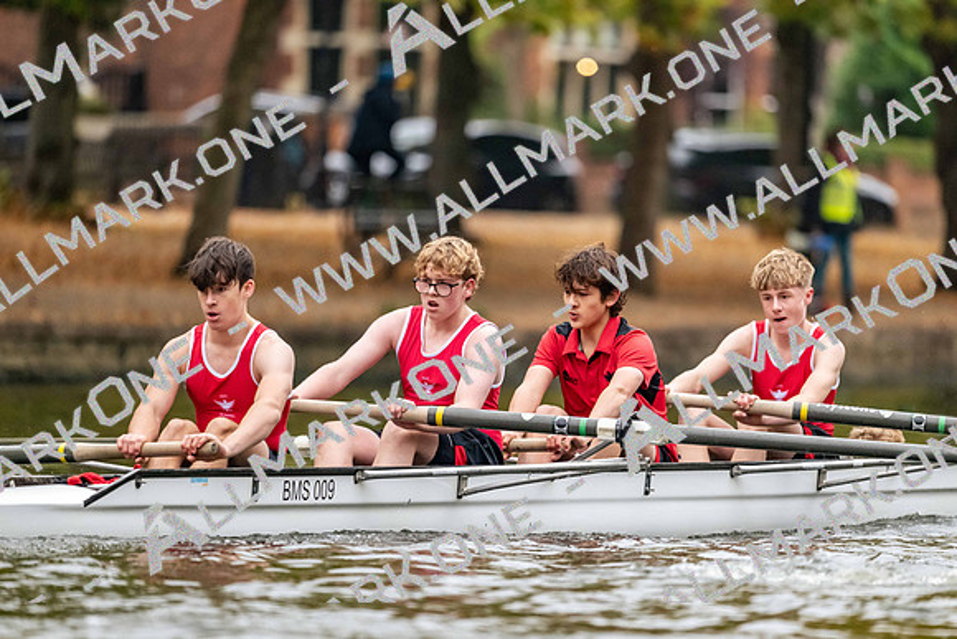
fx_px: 10635
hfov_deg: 5.2
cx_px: 478
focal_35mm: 400
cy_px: 320
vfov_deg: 3.4
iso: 5000
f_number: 4.5
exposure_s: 1/2000
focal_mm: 400
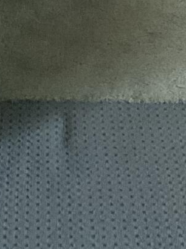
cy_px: -347
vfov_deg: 11.5
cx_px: 69
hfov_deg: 10.4
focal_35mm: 142
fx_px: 1017
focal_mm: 3
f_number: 1.8
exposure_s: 1/30
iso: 400
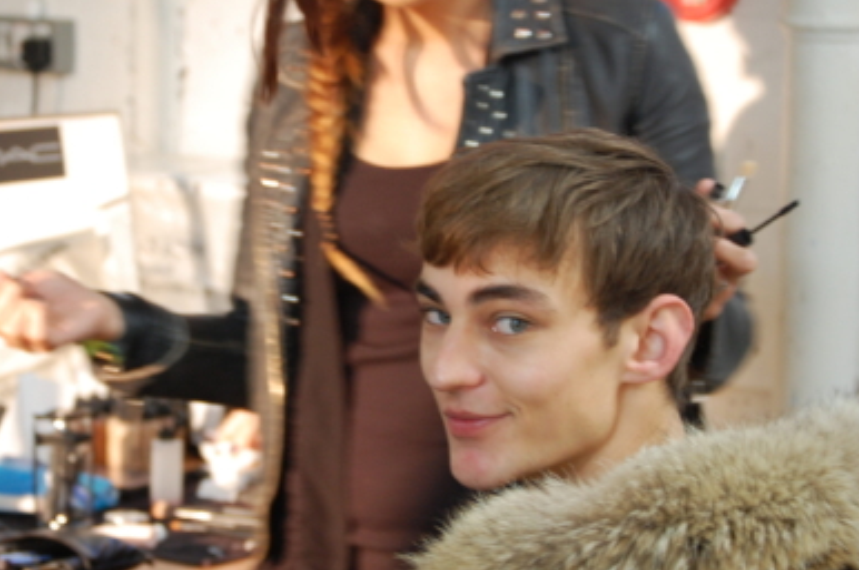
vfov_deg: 13.3
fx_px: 2445
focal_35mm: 103
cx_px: 327
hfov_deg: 19.9
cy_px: 306
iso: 800
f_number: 4
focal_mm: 55
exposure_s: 1/30
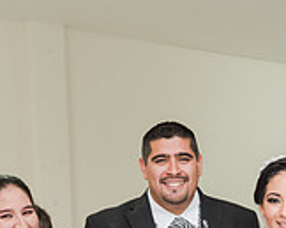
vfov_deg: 14.4
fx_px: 853
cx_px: 302
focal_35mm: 101
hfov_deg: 18.4
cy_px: 321
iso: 1600
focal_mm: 30
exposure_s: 1/100
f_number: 4
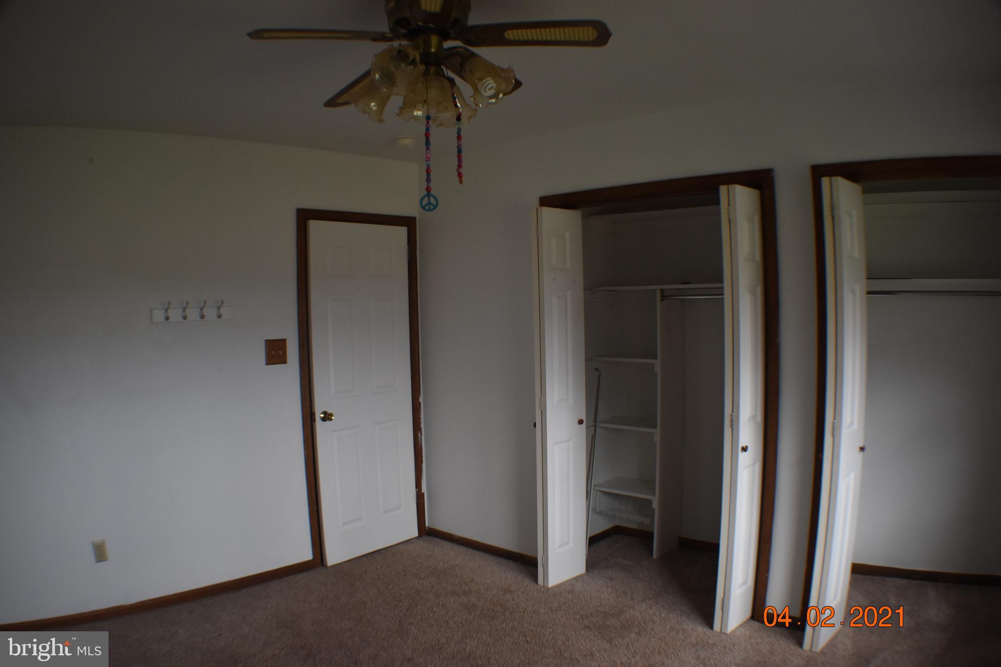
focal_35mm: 36
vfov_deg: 36.9
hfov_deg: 53.1
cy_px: 334
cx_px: 500
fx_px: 1001
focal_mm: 24
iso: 800
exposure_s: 1/250
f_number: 3.8
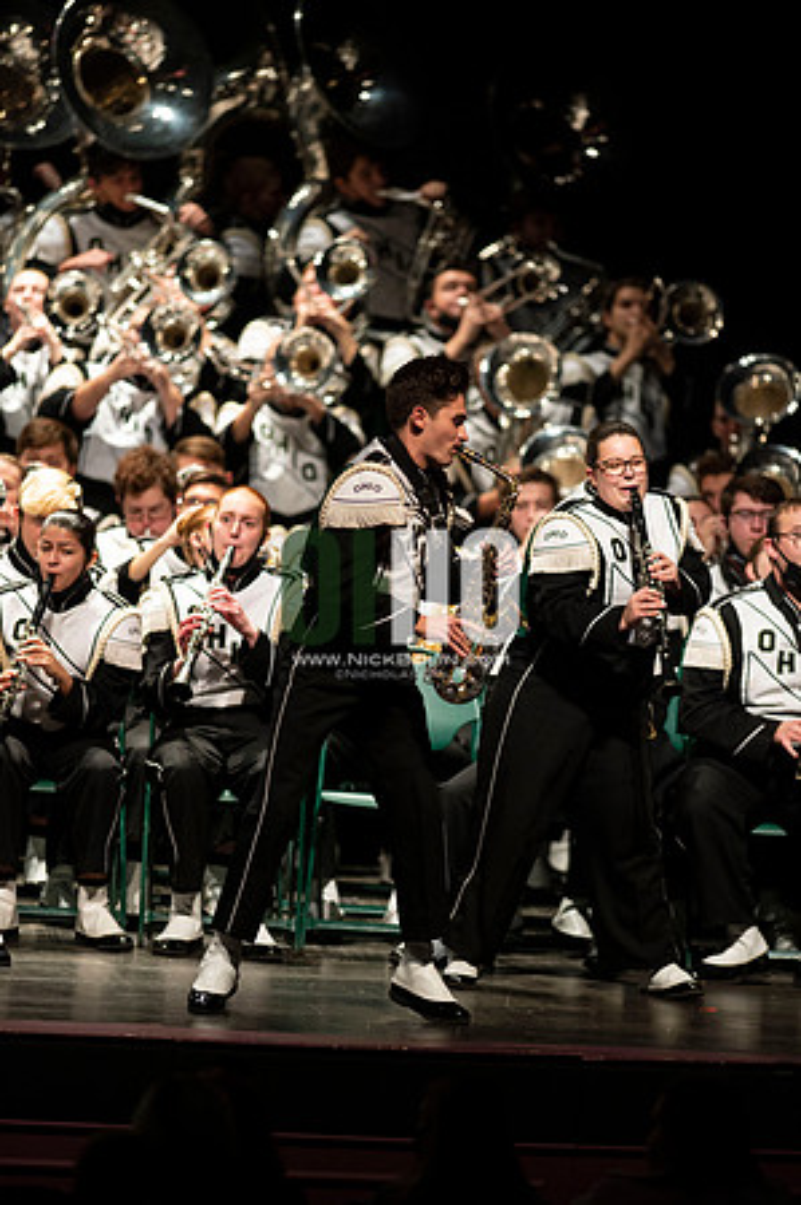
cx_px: 400
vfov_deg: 6.9
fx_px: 10035
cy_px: 602
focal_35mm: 300
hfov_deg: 4.6
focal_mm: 300
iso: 3200
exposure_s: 1/500
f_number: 2.8
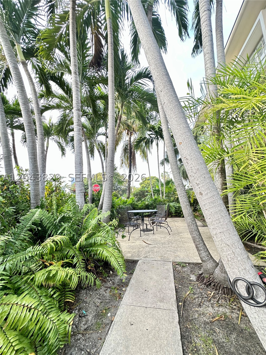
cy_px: 178
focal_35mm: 14
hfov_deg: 85.7
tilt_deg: +9.8
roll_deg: +3.4
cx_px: 133
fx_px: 143
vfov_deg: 102.1
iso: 80
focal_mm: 2.22
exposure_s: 1/99
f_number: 2.2
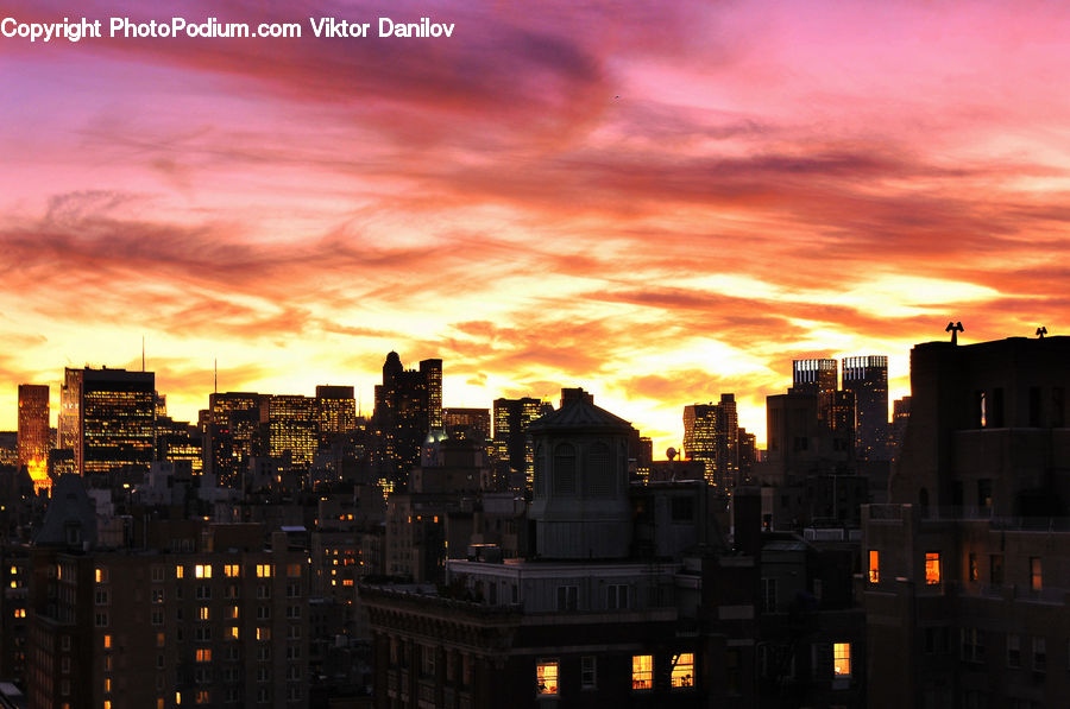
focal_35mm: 42
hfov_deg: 46.5
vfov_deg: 31.8
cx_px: 535
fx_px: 1246
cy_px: 354
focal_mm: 28
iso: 400
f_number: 4.5
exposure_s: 1/6
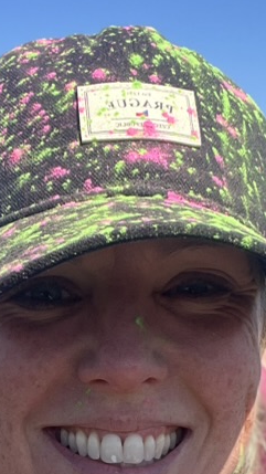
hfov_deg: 15.4
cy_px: 446
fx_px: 979
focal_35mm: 78
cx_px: 73
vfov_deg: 26.1
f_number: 2.2
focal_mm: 2.71
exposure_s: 1/466
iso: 32
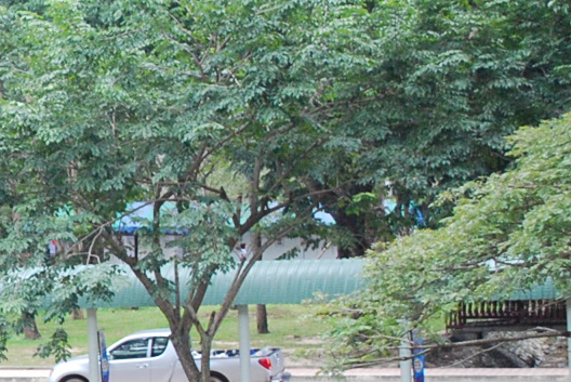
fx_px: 2095
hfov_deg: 14.5
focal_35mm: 132
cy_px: 303
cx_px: -287
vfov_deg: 10.4
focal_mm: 24
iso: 800
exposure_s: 1/200
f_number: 4.2
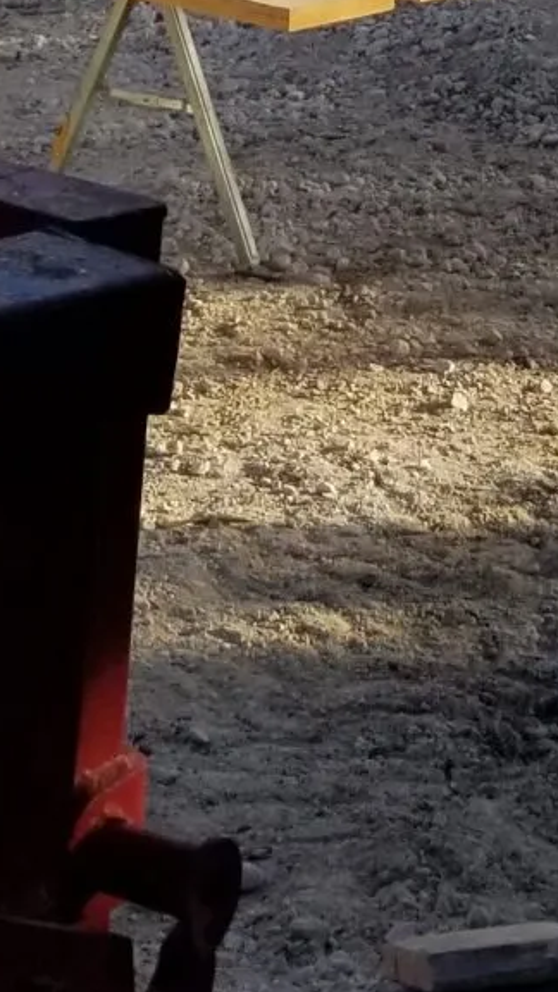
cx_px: 444
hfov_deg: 9.6
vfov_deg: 15.8
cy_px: -453
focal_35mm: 126
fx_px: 3314
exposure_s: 1/2280
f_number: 1.7
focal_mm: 4.3
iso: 50
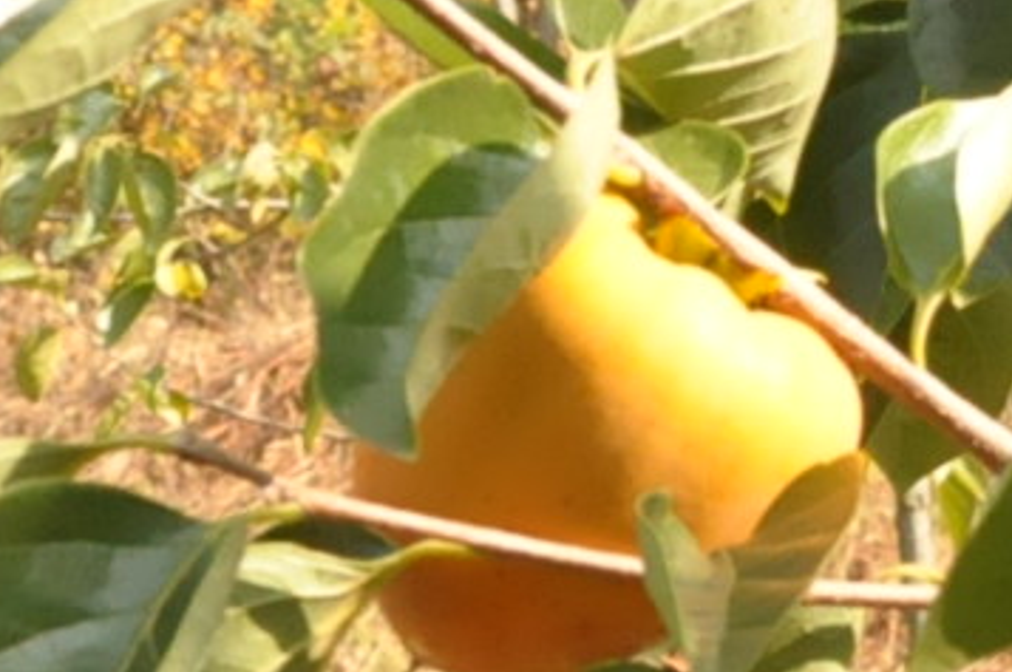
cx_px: 2242
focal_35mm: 162
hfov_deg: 11.1
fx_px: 4548
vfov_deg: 8.4
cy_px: 244
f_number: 5.6
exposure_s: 1/2000
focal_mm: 18
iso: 2000
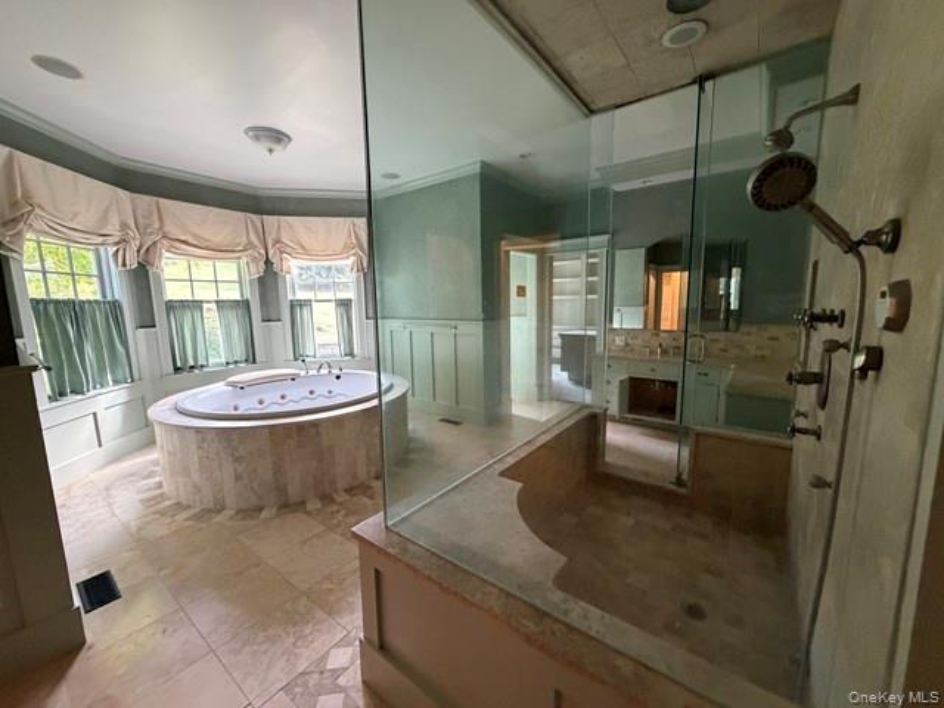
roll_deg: +1.4
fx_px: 382
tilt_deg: -9.2
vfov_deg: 85.7
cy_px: 354
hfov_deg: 102.1
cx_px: 472
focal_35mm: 14
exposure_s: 1/60
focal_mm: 2.22
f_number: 2.2
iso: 640
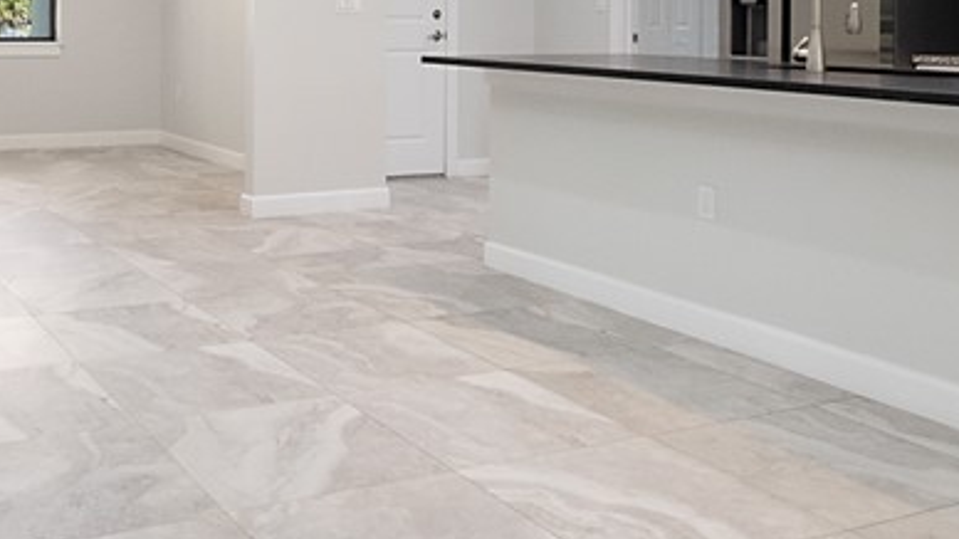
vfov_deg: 25.9
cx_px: 235
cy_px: 20
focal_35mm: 44
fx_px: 1119
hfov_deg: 44.8
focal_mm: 10
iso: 1250
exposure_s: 1/100
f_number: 4.5
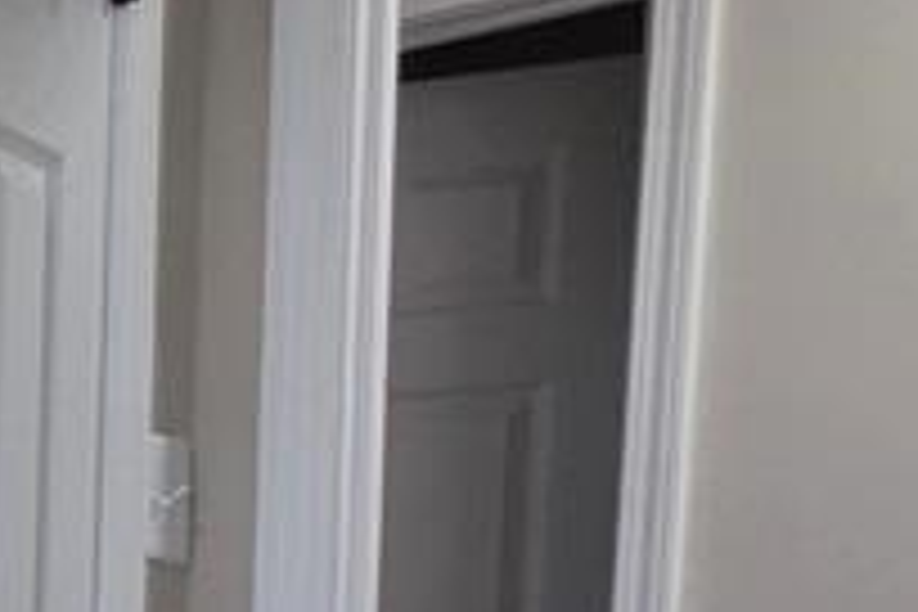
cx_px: -1476
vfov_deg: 14.5
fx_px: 2167
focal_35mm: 85
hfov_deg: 13.6
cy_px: 1026
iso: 125
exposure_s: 1/120
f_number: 1.9
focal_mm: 2.2
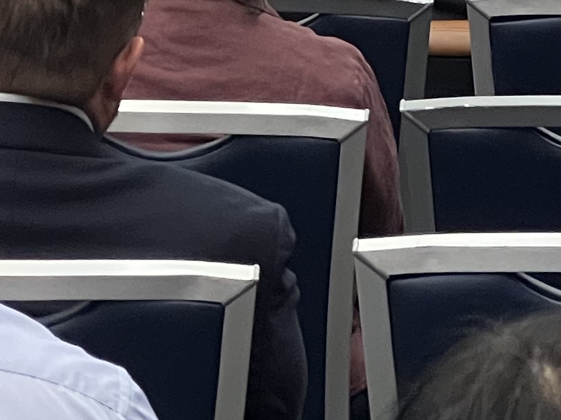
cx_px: 497
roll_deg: -0.6
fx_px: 6028
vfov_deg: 3.9
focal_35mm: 372
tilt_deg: +0.8
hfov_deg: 5.3
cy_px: -580
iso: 200
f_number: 2.8
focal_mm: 9
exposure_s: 1/60
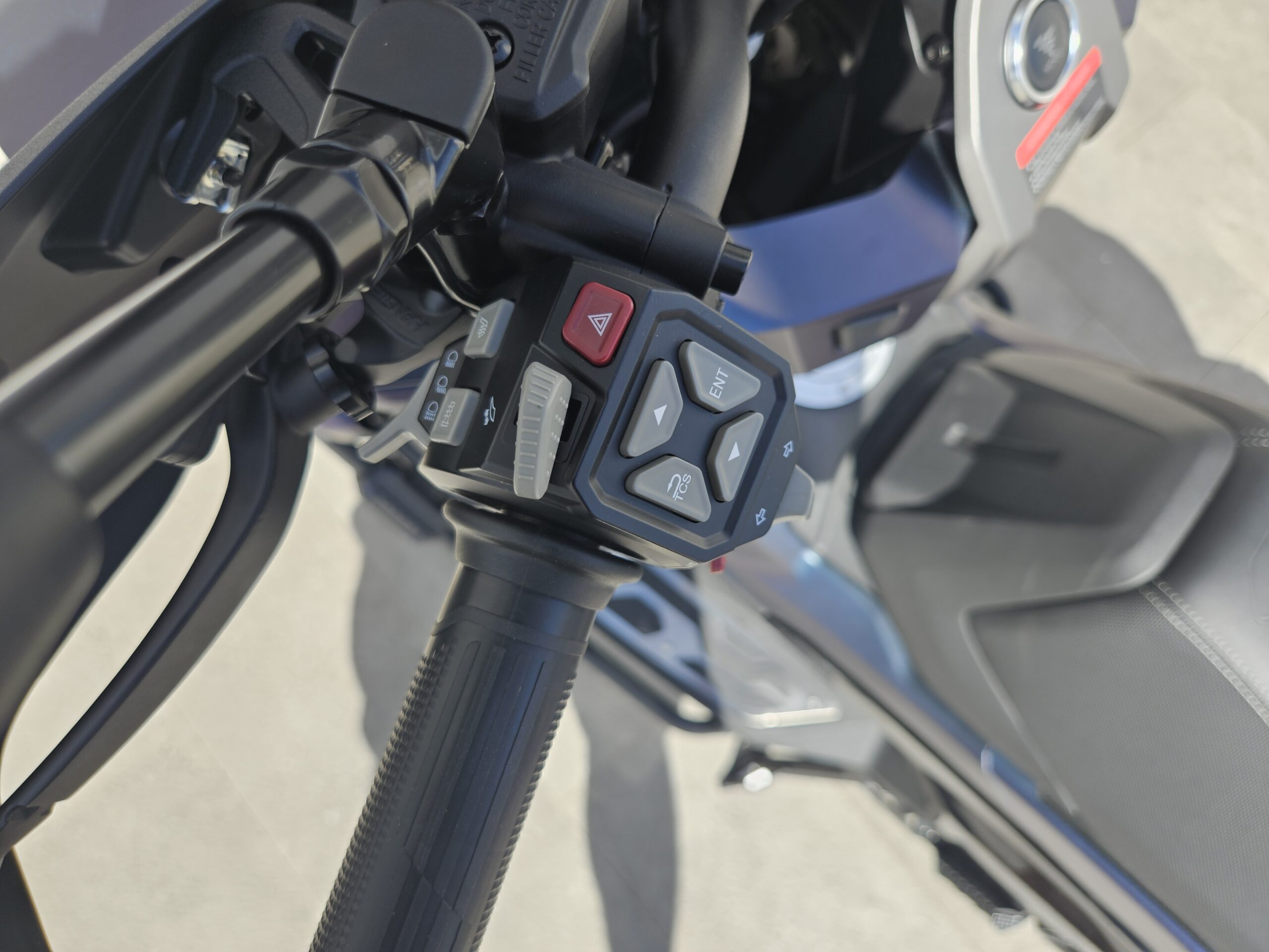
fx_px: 843
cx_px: 634
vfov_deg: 58.9
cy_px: 476
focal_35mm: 23
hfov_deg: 73.9
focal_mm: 5.4
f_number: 1.8
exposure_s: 1/432
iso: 25
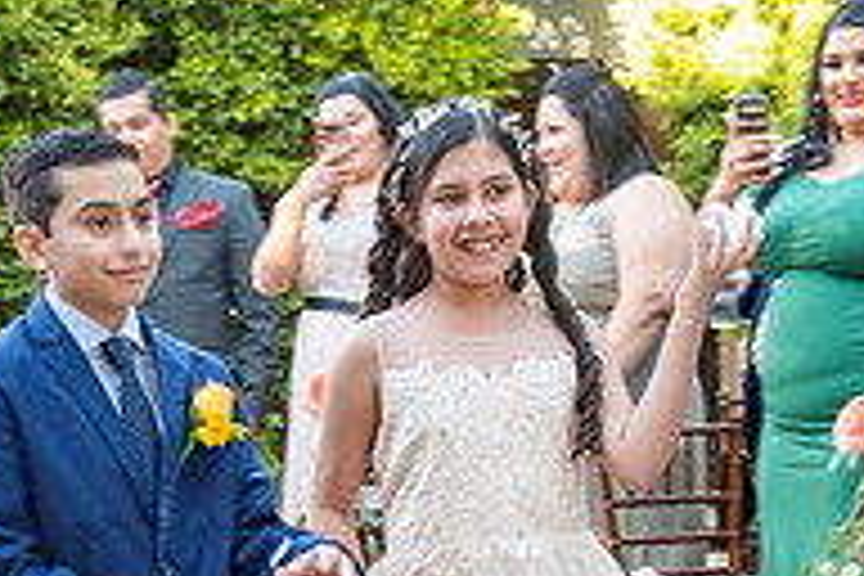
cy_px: 704
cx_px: 446
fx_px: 3192
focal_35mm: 133
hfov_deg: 15.4
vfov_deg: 10.1
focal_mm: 44
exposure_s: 1/100
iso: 320
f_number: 4.5
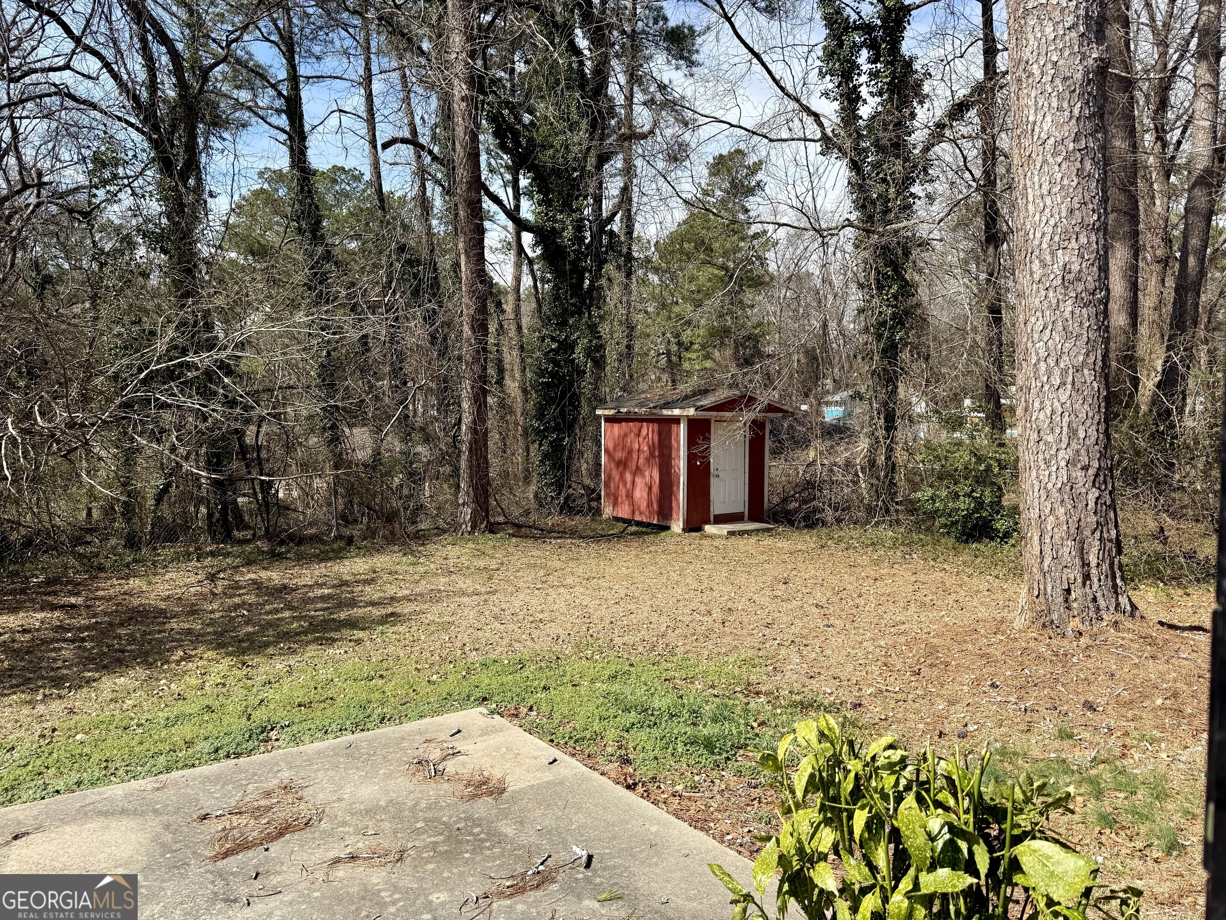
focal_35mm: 24
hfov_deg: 71.6
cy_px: 460
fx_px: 850
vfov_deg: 56.8
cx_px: 613
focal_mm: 6.76
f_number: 1.78
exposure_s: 1/2445
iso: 80
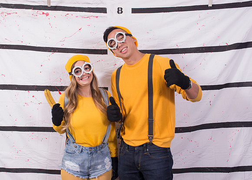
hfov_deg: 36.0
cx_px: 113
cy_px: 89
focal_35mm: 54
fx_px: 387
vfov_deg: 26.1
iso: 640
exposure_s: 1/100
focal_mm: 50
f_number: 9
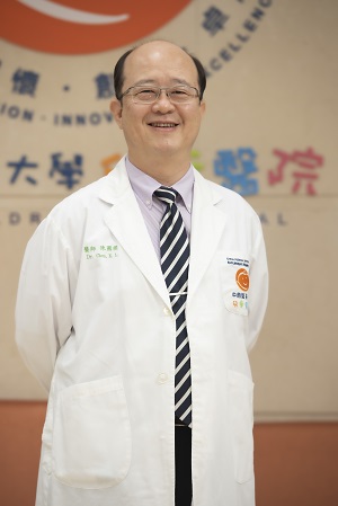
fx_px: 2109
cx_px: 169
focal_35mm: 150
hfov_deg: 9.2
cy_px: 253
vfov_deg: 13.7
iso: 800
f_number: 4
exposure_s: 1/160
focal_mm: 150
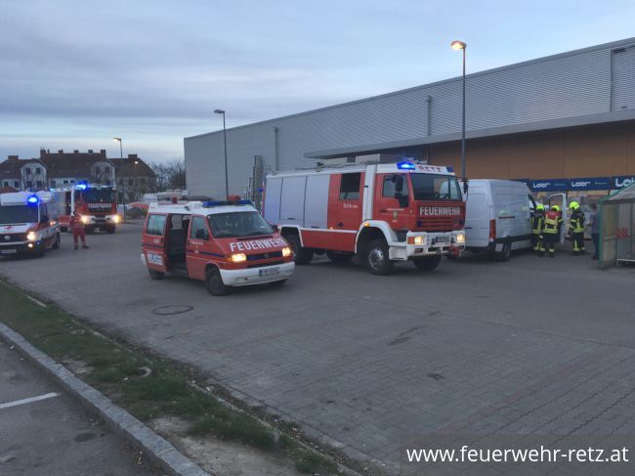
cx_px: 318
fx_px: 532
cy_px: 238
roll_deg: +2.1
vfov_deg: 48.2
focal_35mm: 29
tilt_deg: -5.4
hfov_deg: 61.7
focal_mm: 4.15
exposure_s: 1/100
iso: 40
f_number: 2.2
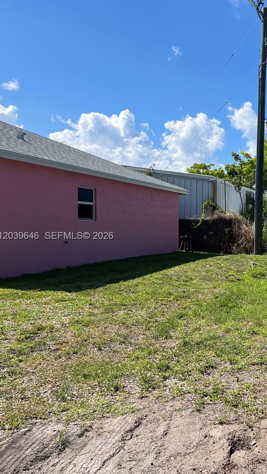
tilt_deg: -2.9
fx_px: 478
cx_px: 308
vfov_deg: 52.8
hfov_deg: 27.9
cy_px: 236
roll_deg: -0.4
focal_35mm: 38
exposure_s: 1/3135
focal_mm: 5.1
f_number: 1.6
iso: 50
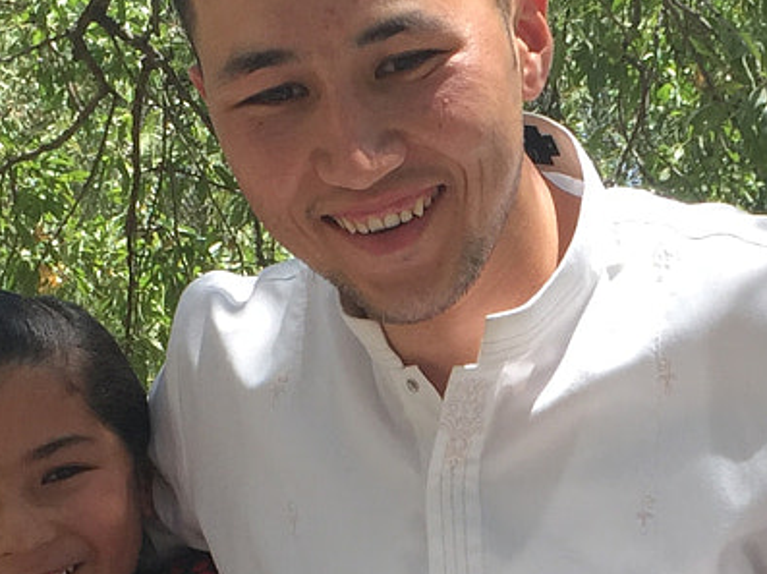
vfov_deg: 12.2
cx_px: 651
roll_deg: -0.5
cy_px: 767
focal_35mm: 117
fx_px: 2590
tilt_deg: +1.3
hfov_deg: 16.7
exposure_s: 1/557
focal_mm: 4.15
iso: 32
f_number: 2.2
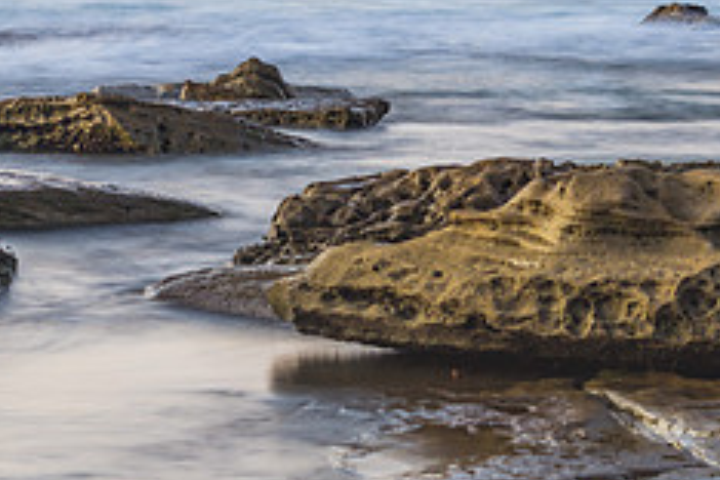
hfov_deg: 11.0
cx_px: 265
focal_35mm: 187
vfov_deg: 7.3
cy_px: 63
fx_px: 3740
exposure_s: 2.5
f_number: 7.1
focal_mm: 75
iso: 31
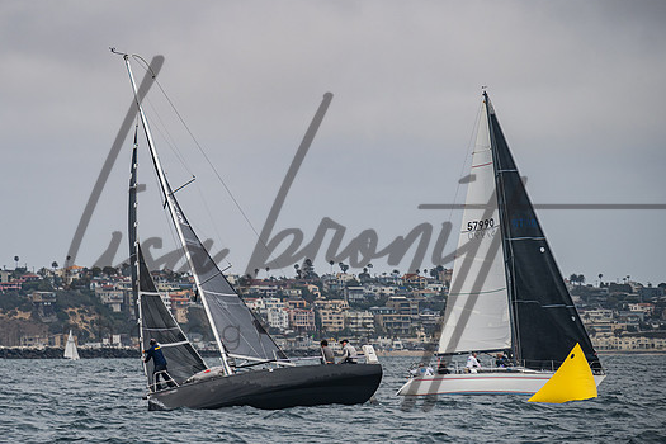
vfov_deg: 4.8
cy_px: 245
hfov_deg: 7.2
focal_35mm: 287
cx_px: 258
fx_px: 5309
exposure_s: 1/800
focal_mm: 200
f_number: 6.3
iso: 160
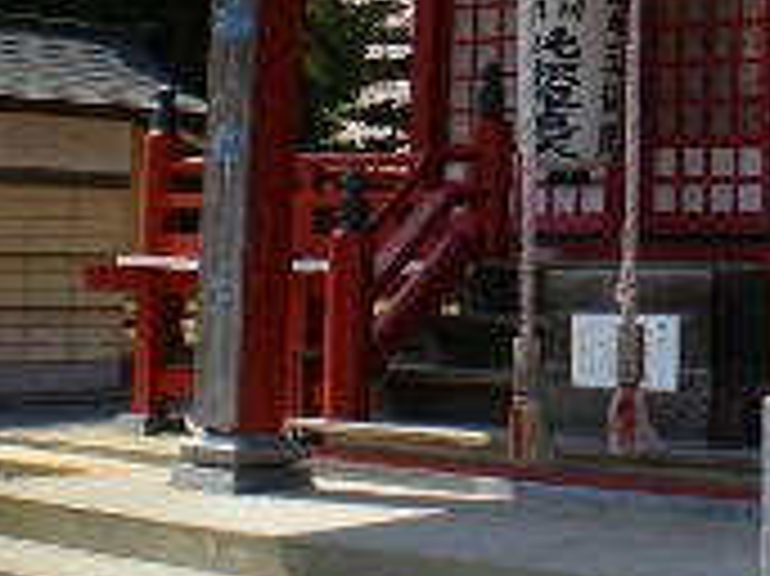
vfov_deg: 16.3
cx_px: 887
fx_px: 1978
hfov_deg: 20.8
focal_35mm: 89
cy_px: 18
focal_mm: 6.3
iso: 64
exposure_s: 1/200
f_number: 4.6
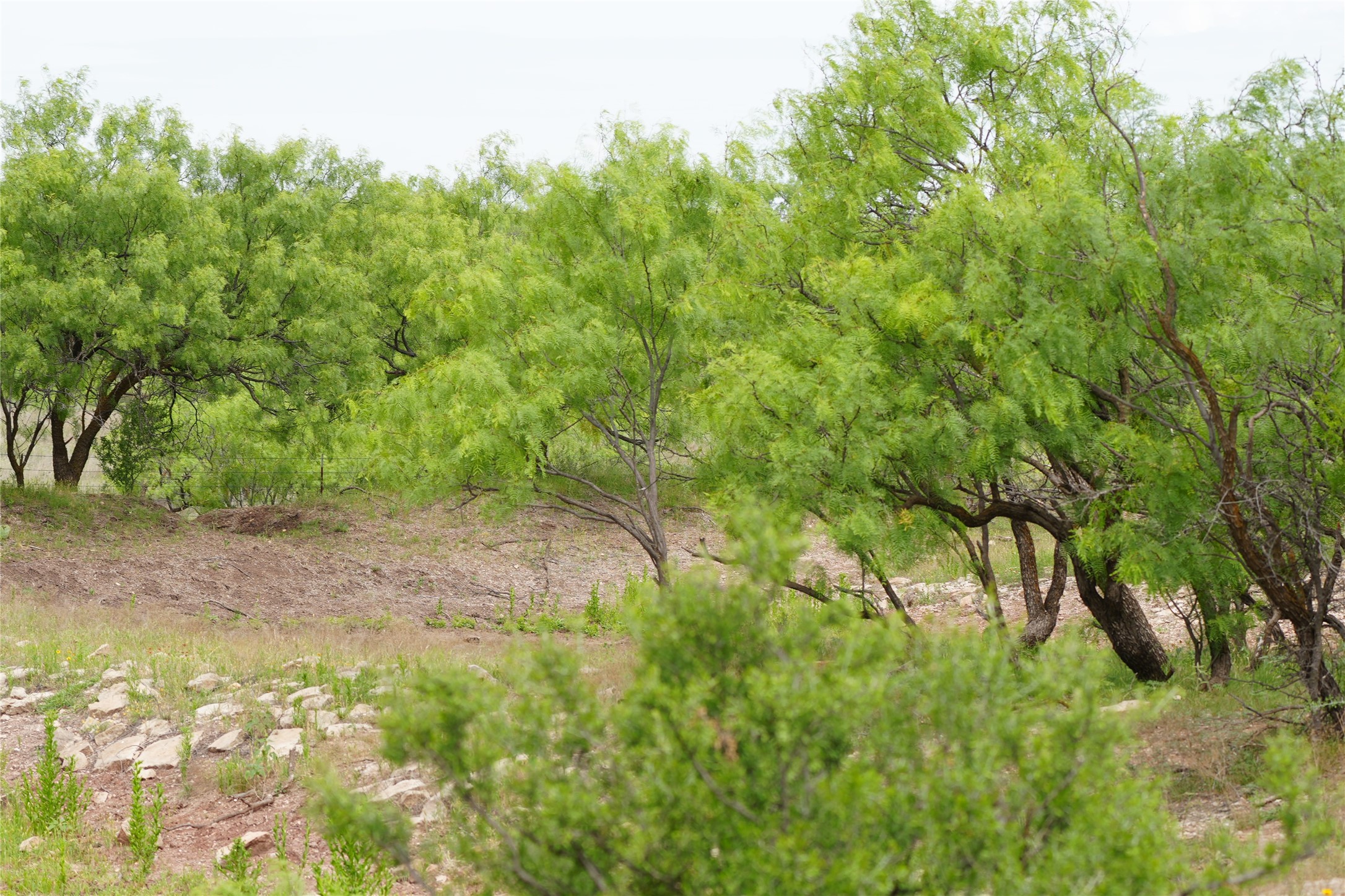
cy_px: 448
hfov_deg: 13.7
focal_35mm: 150
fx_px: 5604
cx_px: 672
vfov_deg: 9.1
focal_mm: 100
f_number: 6.3
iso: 100
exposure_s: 1/200
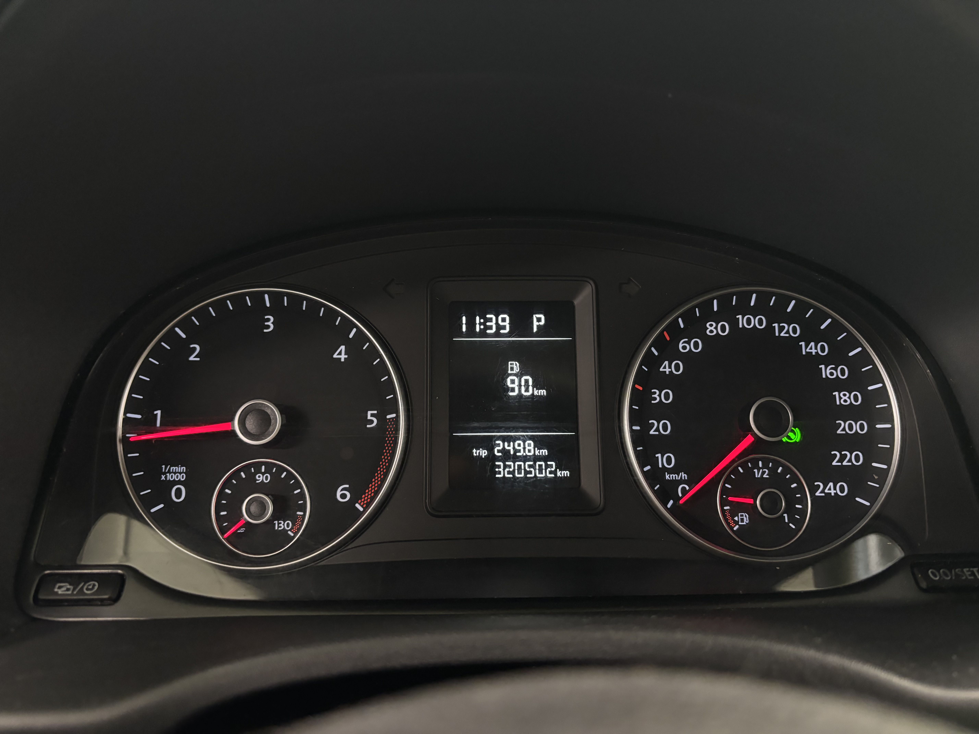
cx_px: 490
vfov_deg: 53.1
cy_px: 367
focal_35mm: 26
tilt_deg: -20.0
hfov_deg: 67.3
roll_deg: -0.9
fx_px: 735
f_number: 1.6
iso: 500
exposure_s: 1/50
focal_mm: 5.96
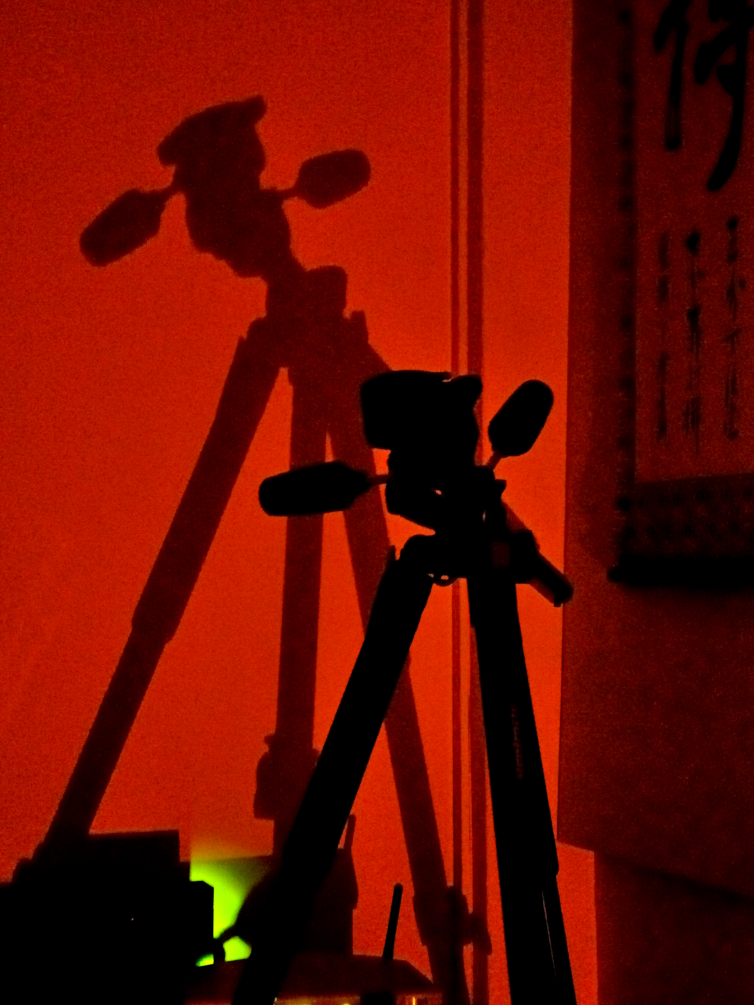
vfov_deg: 23.8
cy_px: 529
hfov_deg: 18.0
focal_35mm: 82
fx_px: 2382
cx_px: 375
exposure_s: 1
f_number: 5
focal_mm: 50
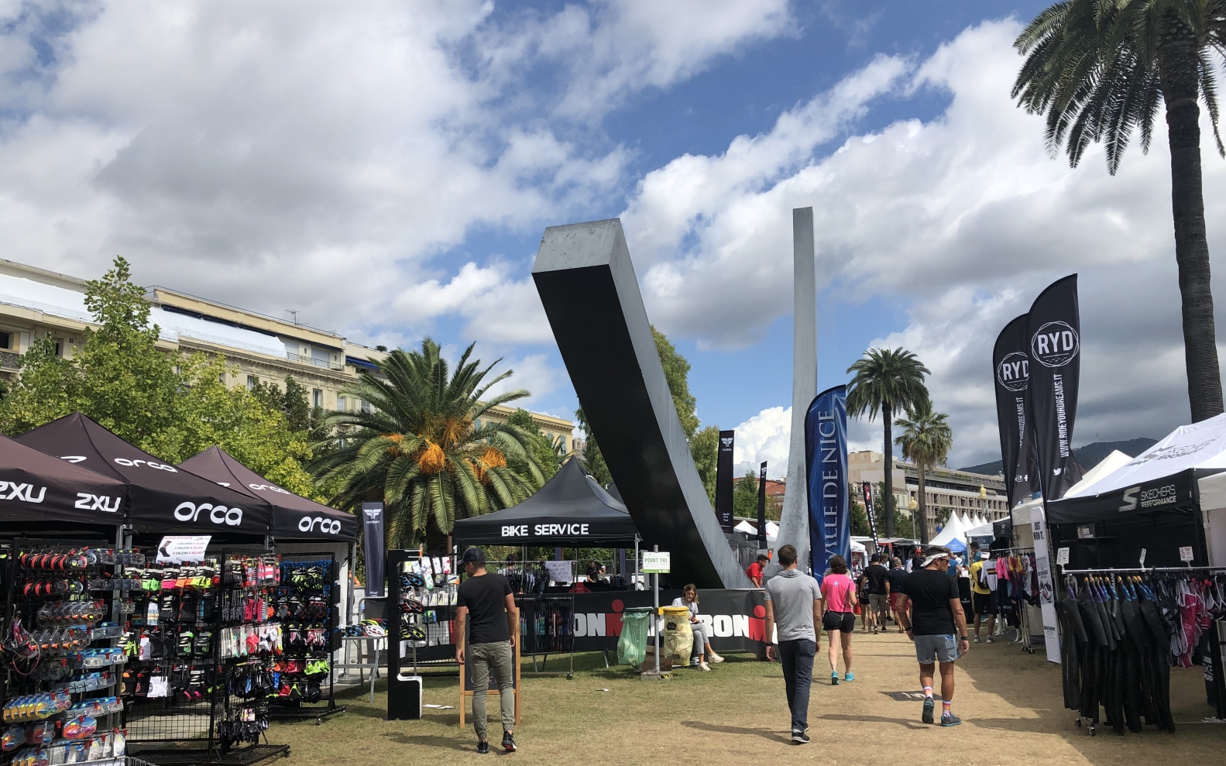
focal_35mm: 30
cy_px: 423
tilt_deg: +8.1
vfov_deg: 41.8
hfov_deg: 62.9
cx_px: 617
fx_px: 1002
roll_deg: +0.8
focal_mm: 3.99
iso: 20
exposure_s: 1/3003
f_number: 1.8
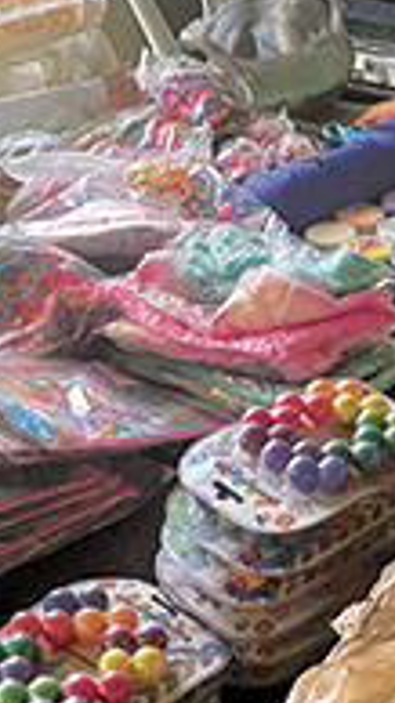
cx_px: 384
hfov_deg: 16.2
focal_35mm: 73
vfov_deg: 28.9
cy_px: 306
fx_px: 1360
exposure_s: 1/112
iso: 125
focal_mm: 4.2
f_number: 1.6
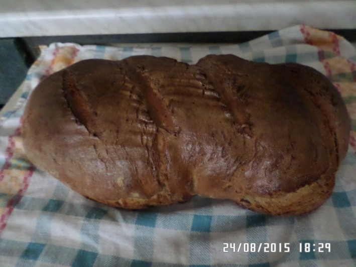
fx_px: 257
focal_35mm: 25
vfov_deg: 54.8
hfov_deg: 69.4
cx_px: 178
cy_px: 134
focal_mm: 4.5
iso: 640
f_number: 2.5
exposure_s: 1/10
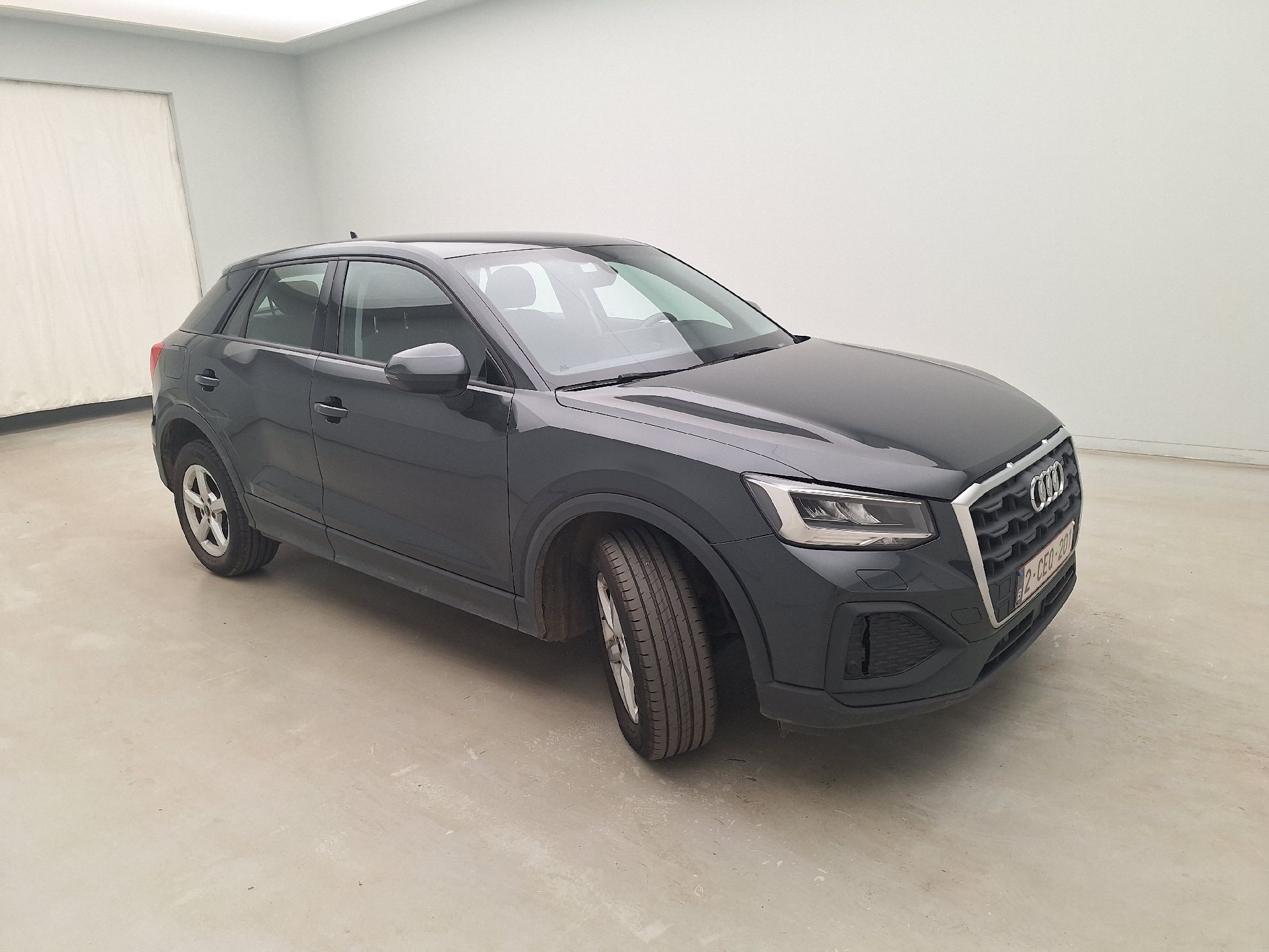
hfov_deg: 73.9
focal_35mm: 23
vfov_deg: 58.9
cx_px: 634
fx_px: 843
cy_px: 476
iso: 50
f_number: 1.8
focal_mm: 5.54
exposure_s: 1/100
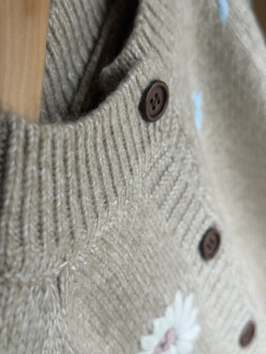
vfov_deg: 39.7
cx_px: 133
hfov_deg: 30.3
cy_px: 177
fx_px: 492
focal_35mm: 48
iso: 80
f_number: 1.78
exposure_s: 1/121
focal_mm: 6.76
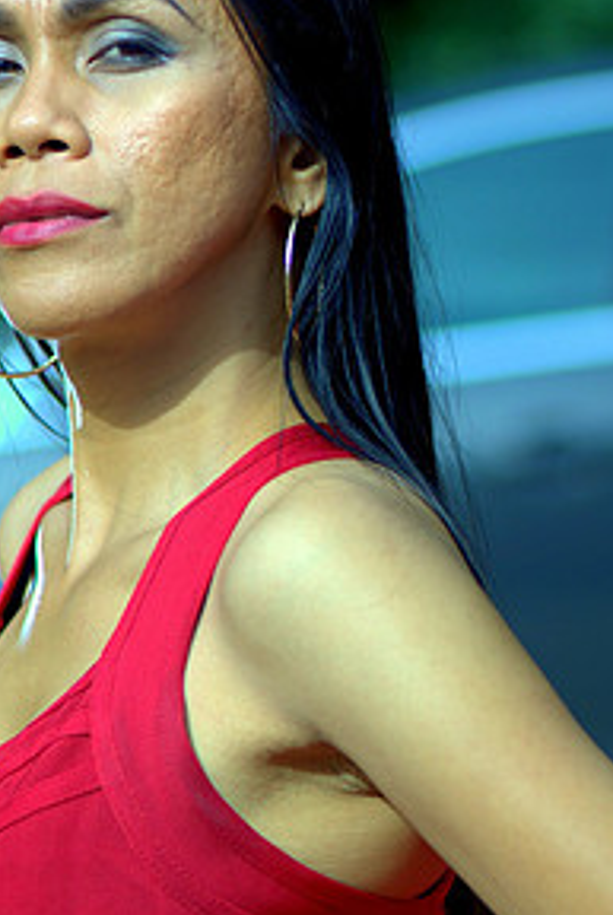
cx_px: 160
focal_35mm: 234
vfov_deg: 8.8
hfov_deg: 5.9
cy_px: 394
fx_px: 5955
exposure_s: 1/2000
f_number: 2.8
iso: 100
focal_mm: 100
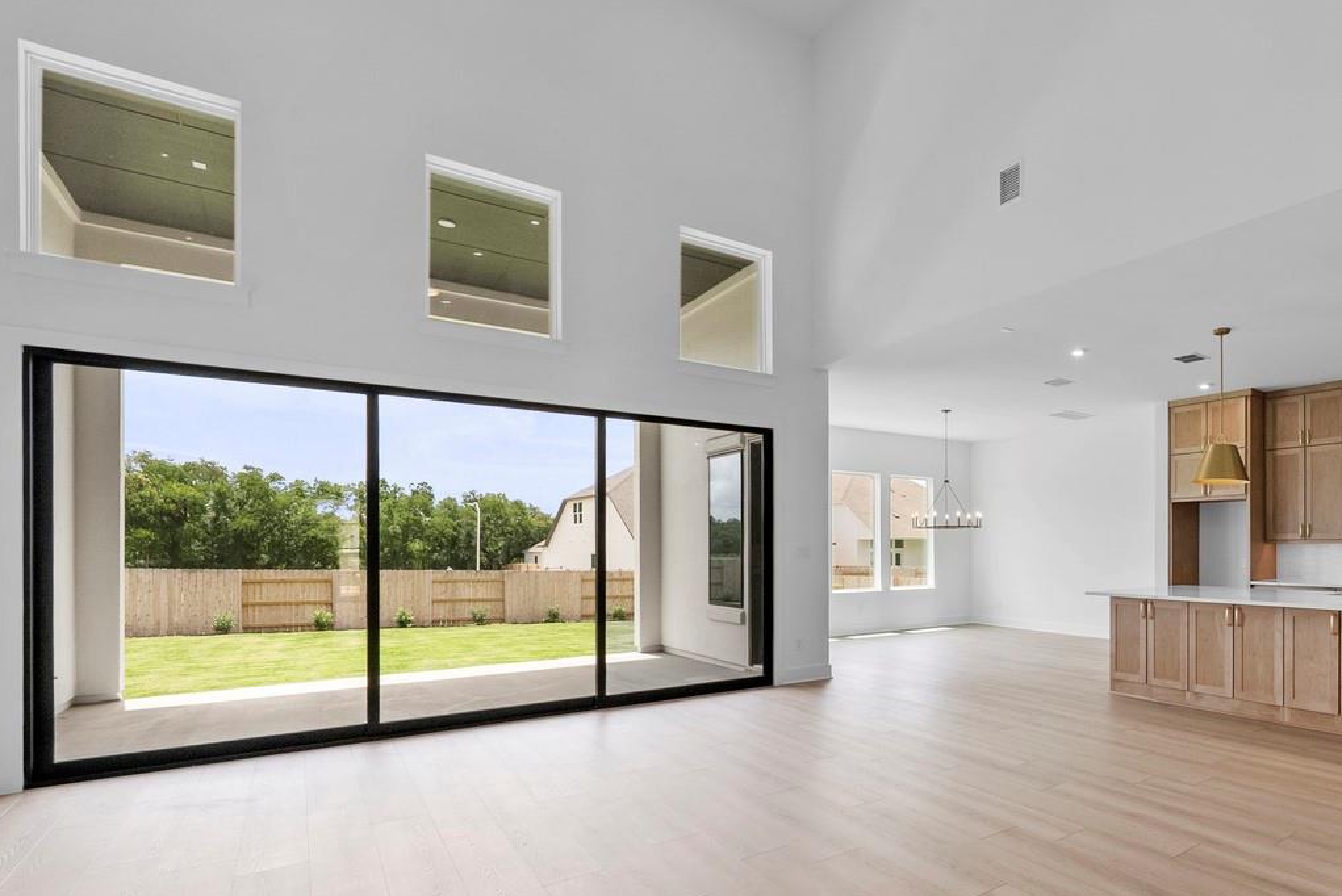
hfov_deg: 82.9
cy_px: 558
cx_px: 927
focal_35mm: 19
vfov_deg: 63.7
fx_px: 709
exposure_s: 1/15
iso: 200
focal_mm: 12
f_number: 11
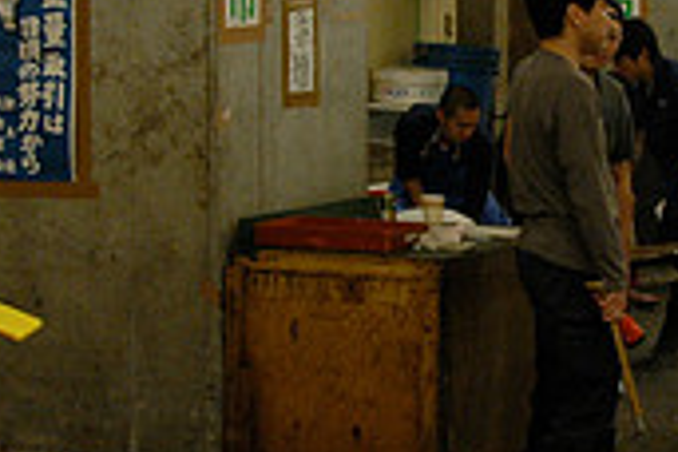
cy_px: 159
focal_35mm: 138
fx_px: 2593
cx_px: 547
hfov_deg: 14.8
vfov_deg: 10.0
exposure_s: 1/50
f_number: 5.6
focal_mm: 27
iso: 1000
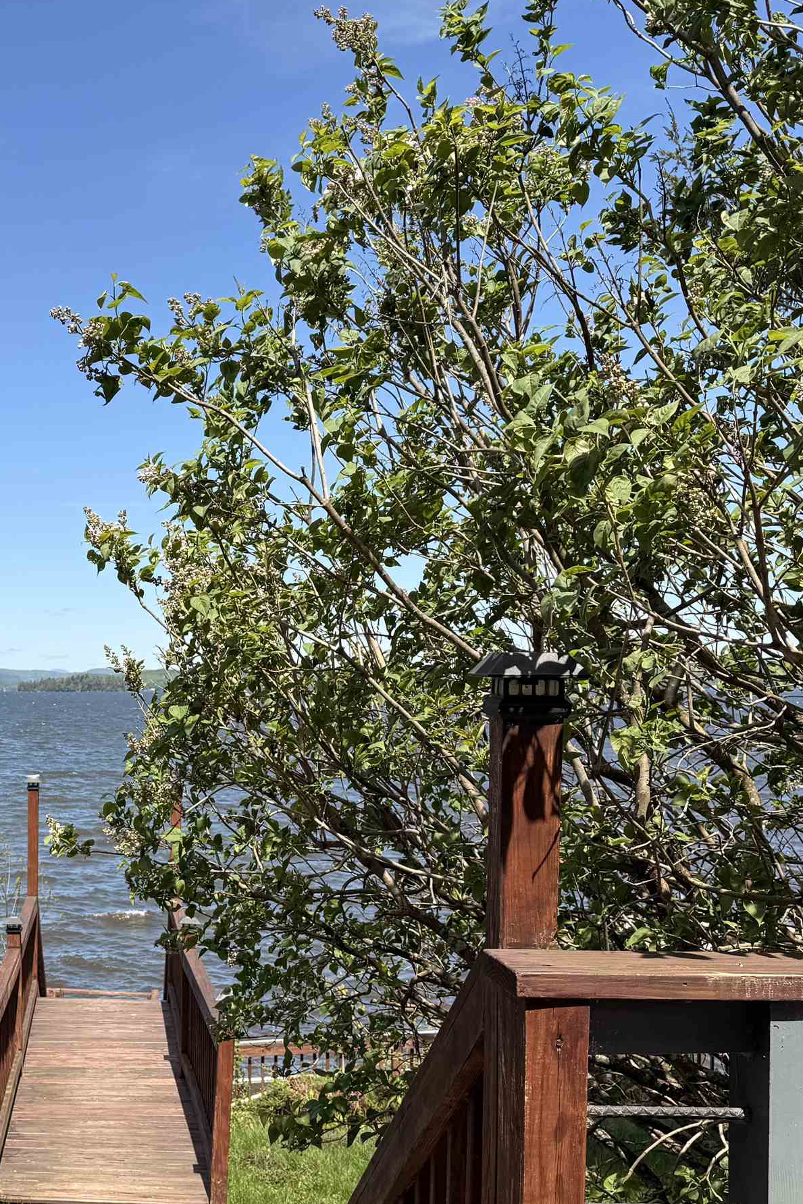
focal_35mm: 43
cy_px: 727
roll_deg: -0.2
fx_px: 1438
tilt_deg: -1.2
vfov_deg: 45.2
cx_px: 28
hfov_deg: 29.4
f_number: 1.78
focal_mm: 6.76
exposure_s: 1/3584
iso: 80
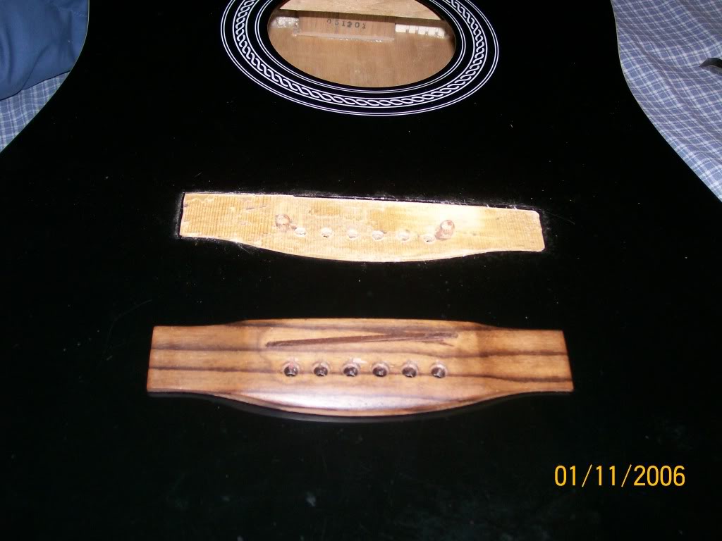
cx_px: 361
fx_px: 939
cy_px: 270
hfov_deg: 42.1
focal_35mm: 45
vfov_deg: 32.2
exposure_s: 1/73.1
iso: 80
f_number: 3
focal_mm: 7.6
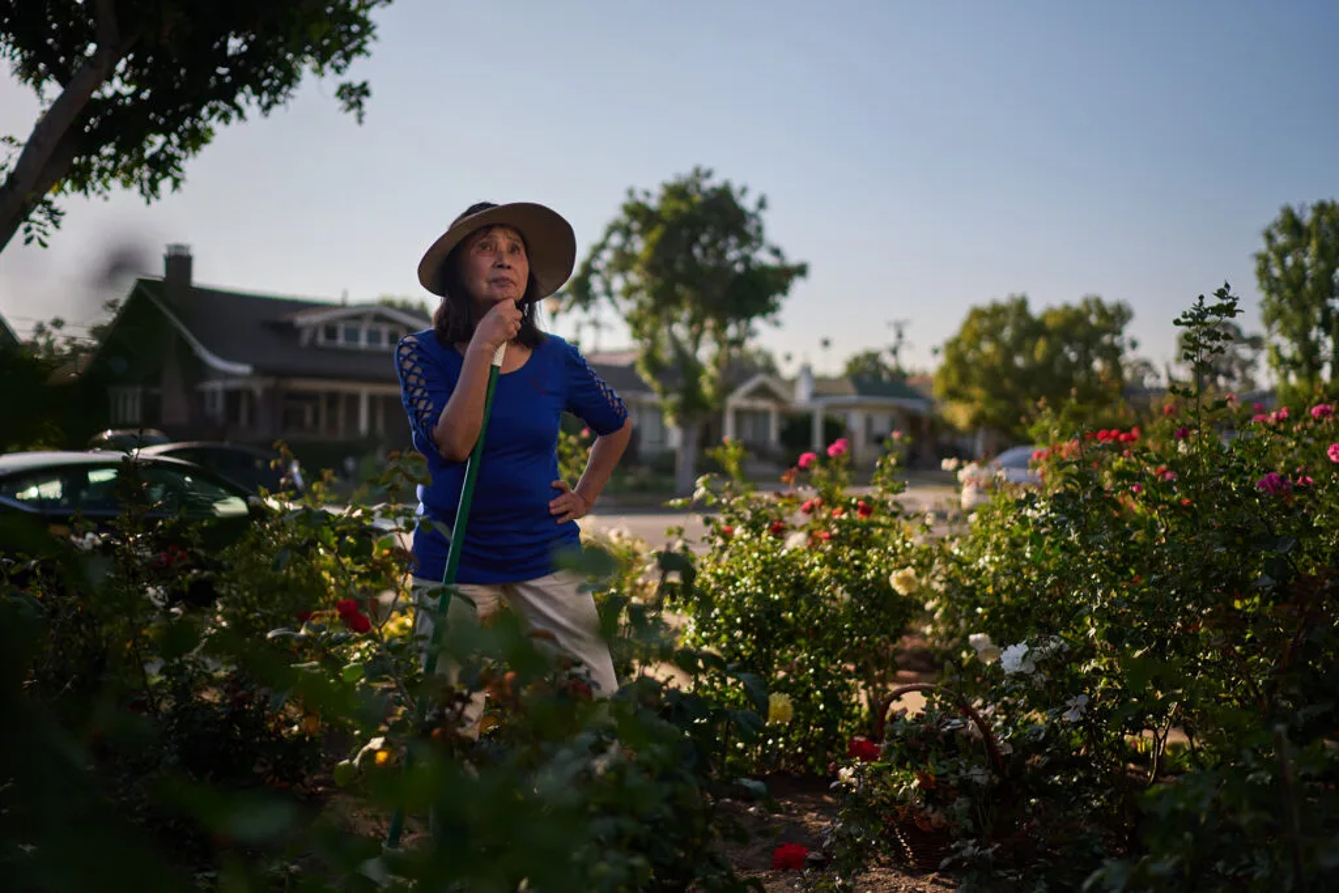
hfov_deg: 54.4
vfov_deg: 37.9
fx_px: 1302
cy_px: 446
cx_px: 670
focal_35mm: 35
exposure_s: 1/500
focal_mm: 35
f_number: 1.4
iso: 125
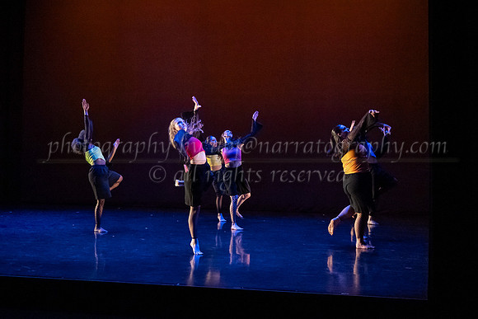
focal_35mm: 60
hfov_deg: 33.3
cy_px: 159
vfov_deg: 22.6
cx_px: 242
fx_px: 798
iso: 4000
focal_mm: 45
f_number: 3.5
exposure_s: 1/320
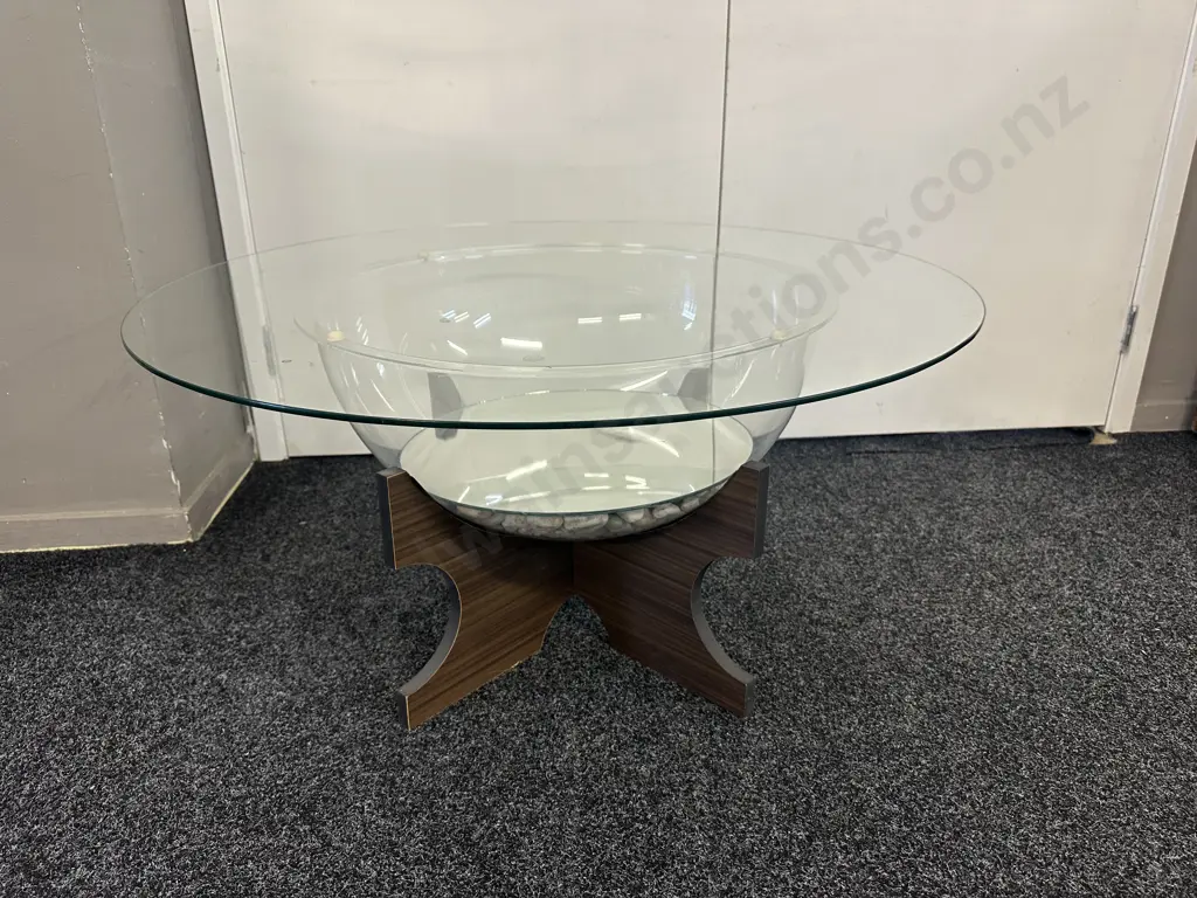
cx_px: 598
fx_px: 830
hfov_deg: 71.6
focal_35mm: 24
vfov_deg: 56.8
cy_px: 449
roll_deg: +0.3
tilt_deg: -21.6
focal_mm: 6.86
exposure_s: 1/50
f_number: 1.78
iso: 125
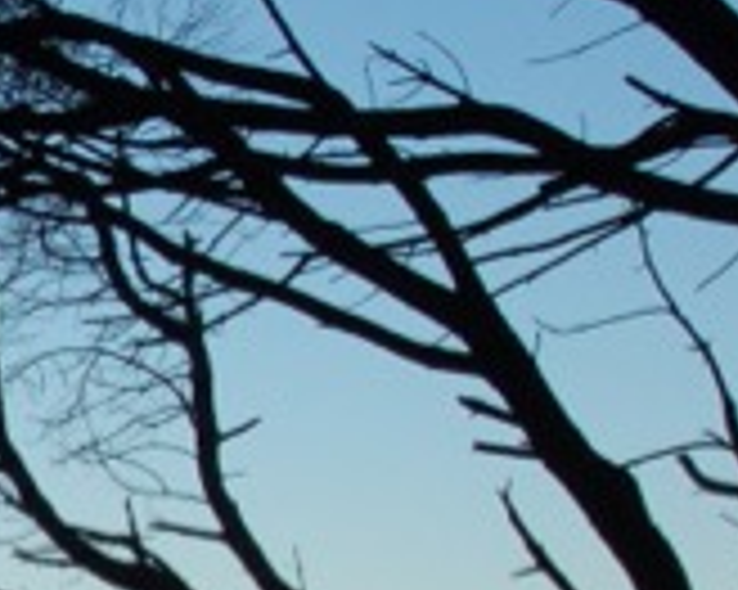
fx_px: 4191
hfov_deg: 9.1
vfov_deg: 7.9
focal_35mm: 192
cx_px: -968
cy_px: 937
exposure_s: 1/500
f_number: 11
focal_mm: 28
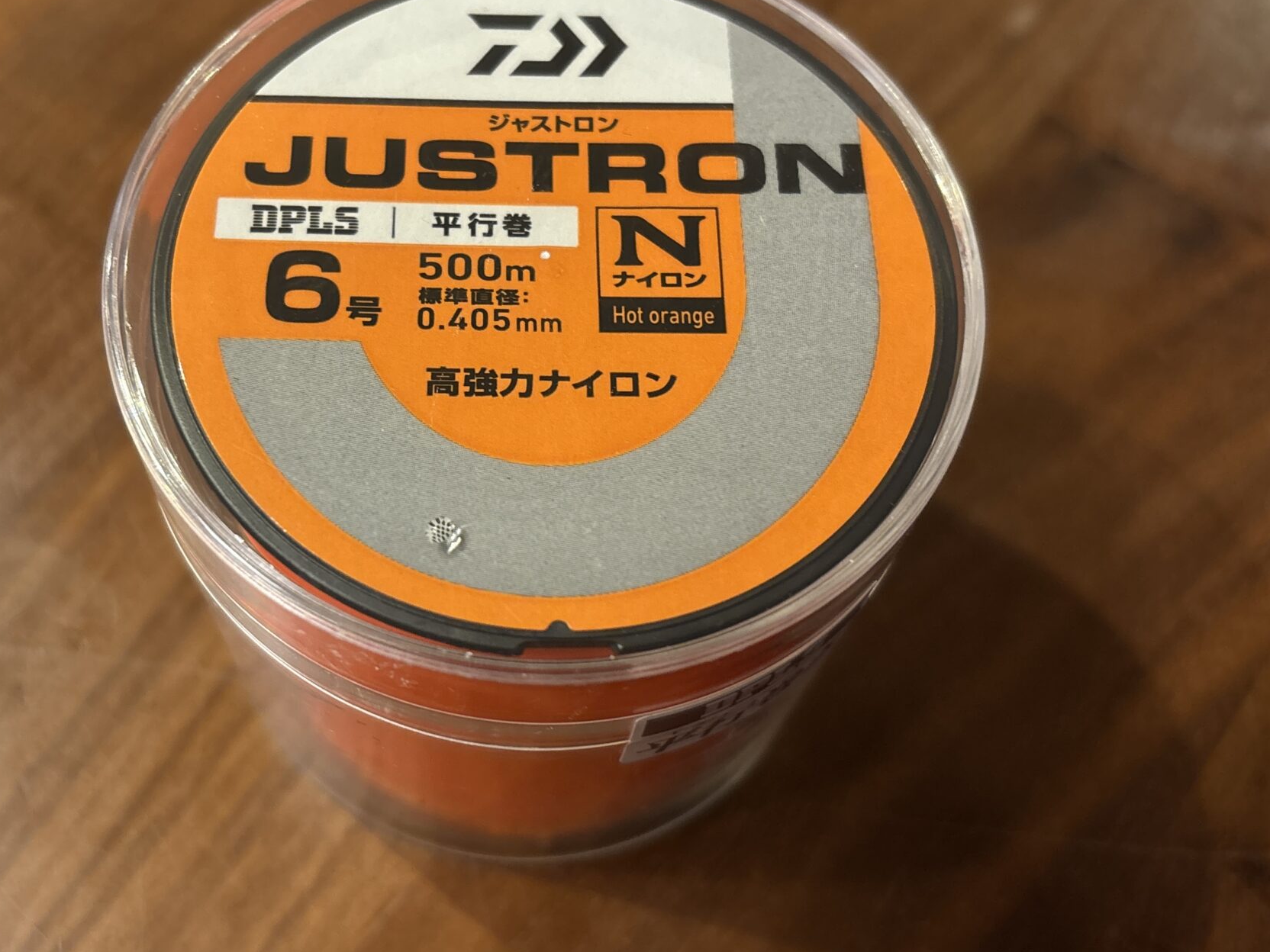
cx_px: 502
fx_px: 1468
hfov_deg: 46.5
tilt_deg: -61.6
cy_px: 387
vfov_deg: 35.8
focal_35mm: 40
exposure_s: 1/60
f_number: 1.6
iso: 200
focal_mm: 5.96
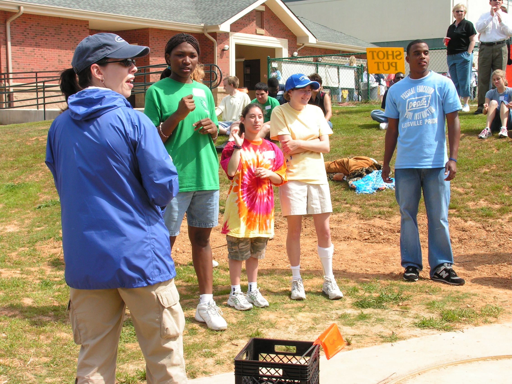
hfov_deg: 37.5
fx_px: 754
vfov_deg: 28.6
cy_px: 192
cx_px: 256
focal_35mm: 51
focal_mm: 8.6
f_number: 6.3
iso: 50
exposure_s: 1/160
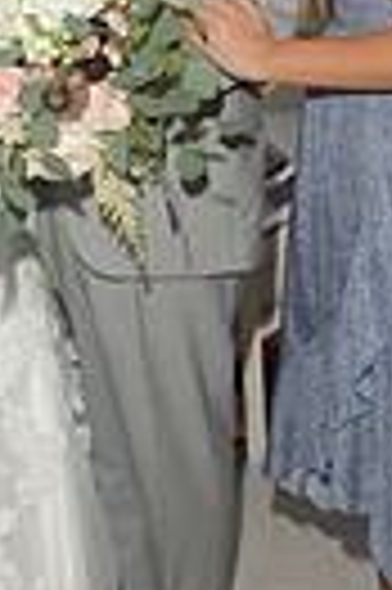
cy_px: 77
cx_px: 9
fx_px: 1523
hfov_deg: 14.5
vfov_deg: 21.5
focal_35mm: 93
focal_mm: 18
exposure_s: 1/60
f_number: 5.6
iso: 400
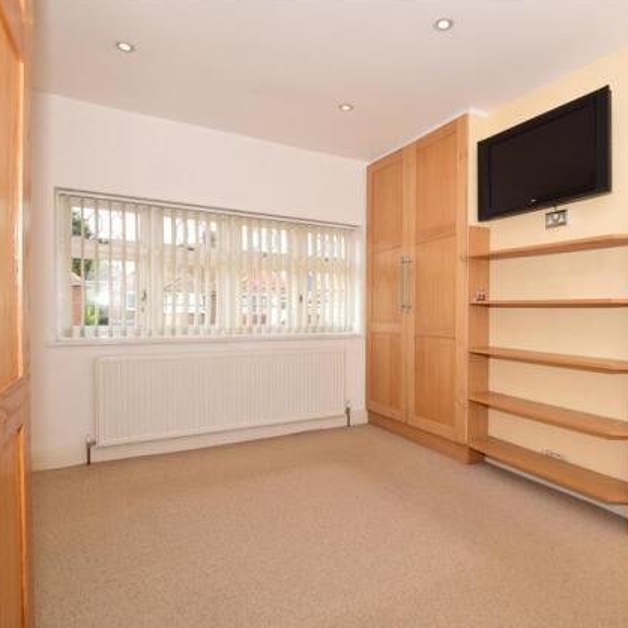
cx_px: 416
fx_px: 411
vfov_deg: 74.8
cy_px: 319
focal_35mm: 20
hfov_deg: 72.7
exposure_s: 1/200
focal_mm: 10
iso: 400
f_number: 8
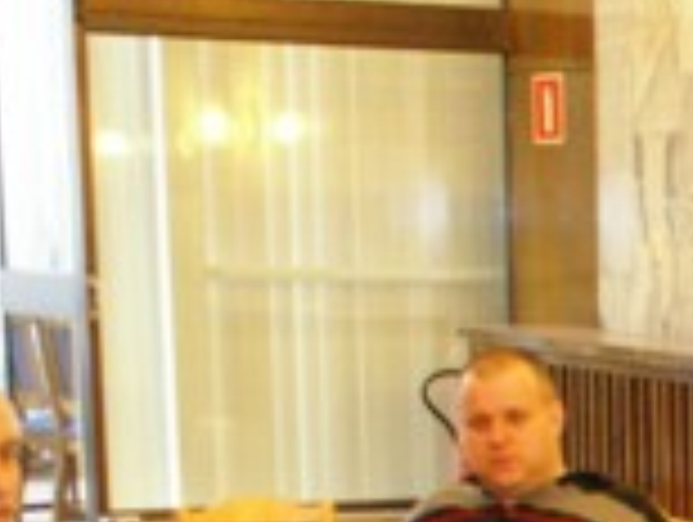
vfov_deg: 10.6
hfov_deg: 13.4
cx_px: 1264
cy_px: 950
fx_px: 2627
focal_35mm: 131
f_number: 4
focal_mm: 20
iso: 1600
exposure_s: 1/15
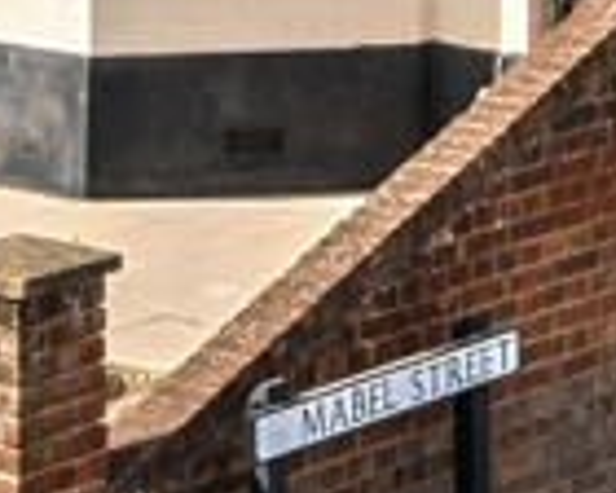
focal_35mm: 248
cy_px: -693
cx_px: 783
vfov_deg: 6.0
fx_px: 4521
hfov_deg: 7.7
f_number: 8
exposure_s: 1/500
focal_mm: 24
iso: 200
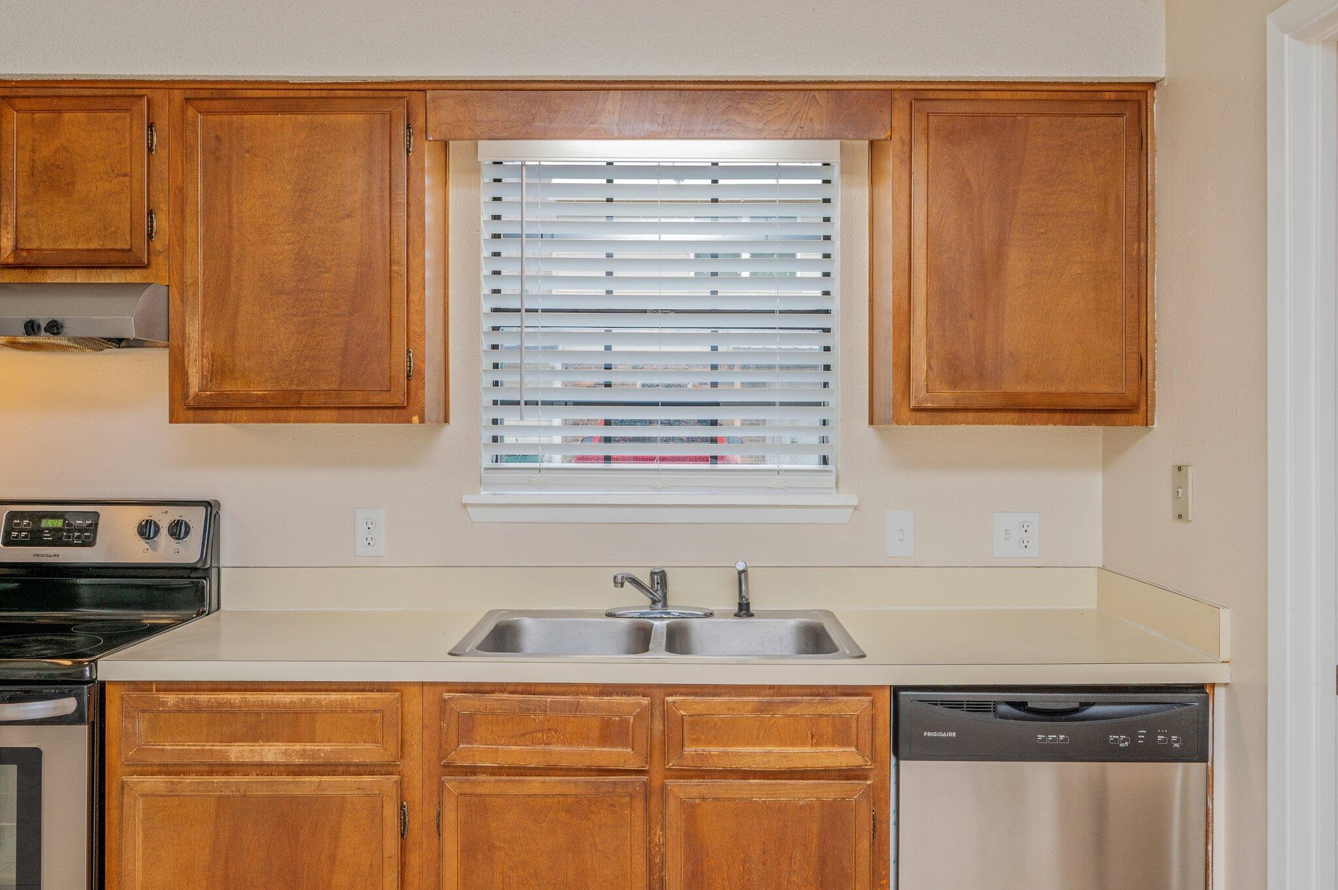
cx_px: 669
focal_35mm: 30
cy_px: 445
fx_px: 1114
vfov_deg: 43.5
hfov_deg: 62.0
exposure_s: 1/30
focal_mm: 30
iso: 400
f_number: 9
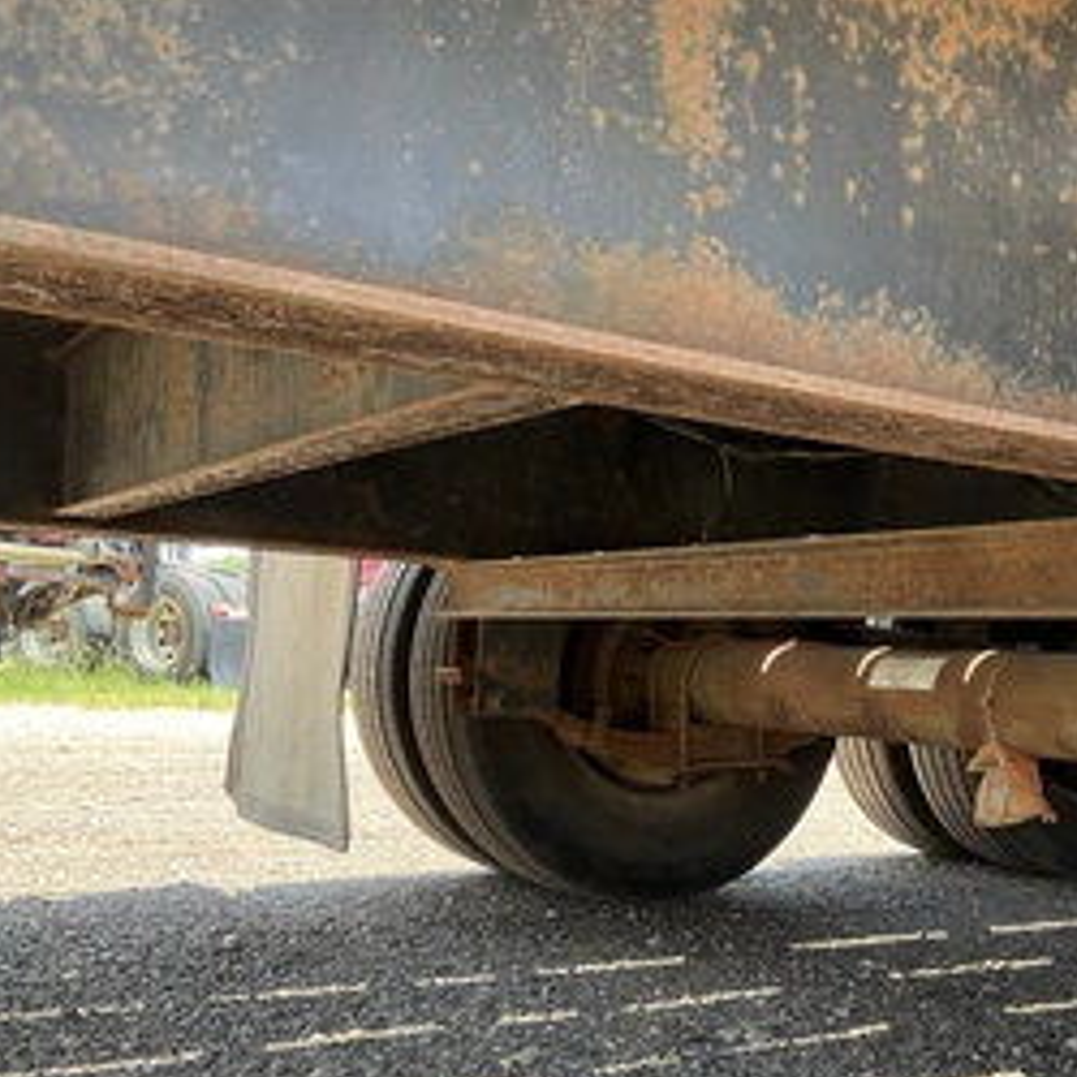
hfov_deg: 39.8
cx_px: 810
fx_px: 1443
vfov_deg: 40.8
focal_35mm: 41
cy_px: 642
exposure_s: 1/125
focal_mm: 3
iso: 32
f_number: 1.8
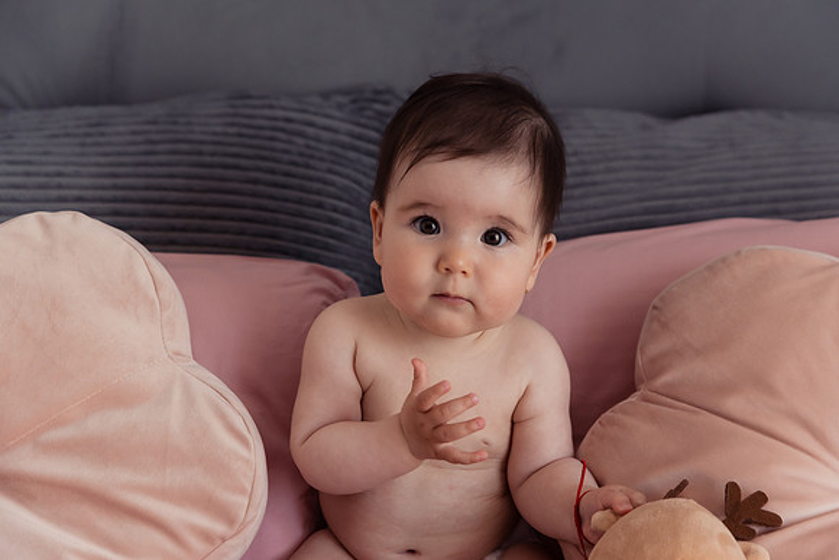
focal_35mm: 75
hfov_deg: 26.9
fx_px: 1755
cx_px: 445
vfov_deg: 18.1
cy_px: 268
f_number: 3.2
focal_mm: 70
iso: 800
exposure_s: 1/250
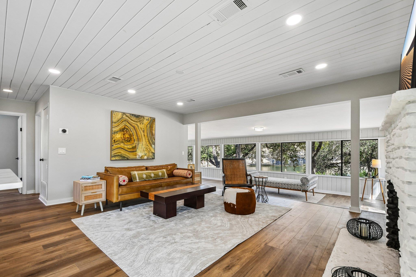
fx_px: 173
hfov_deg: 100.4
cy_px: 138
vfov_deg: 77.3
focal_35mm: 15
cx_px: 208
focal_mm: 10
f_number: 8
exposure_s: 1/80
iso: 400
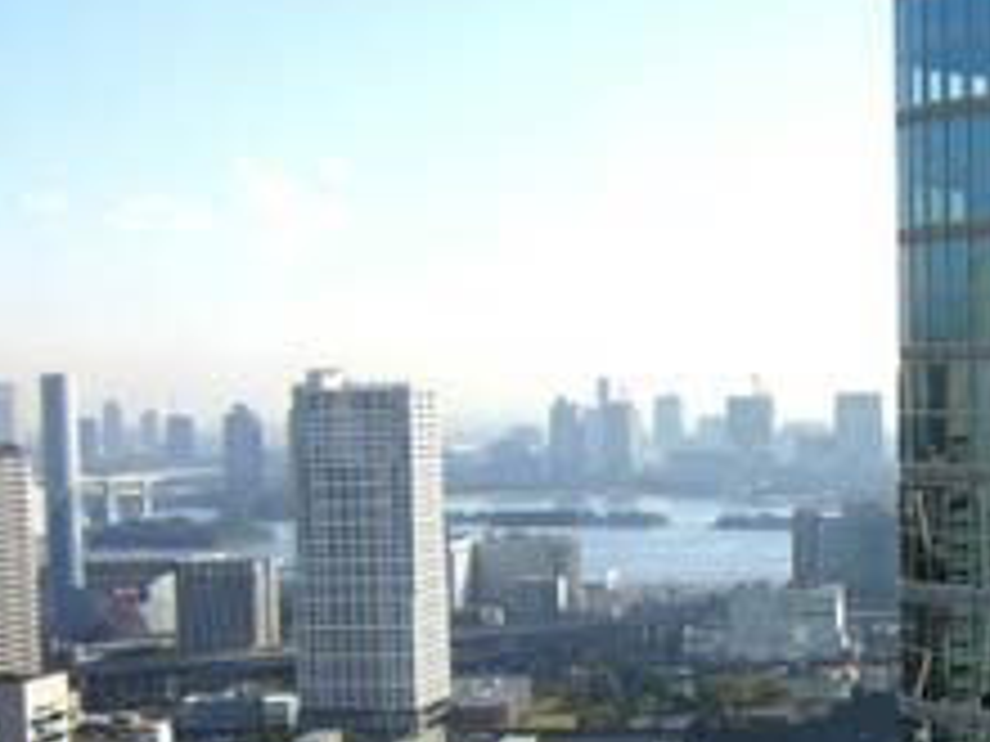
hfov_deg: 20.3
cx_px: 873
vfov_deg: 15.2
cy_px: 798
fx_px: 2717
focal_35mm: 95
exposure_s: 1/320
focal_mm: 6.2
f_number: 4.3
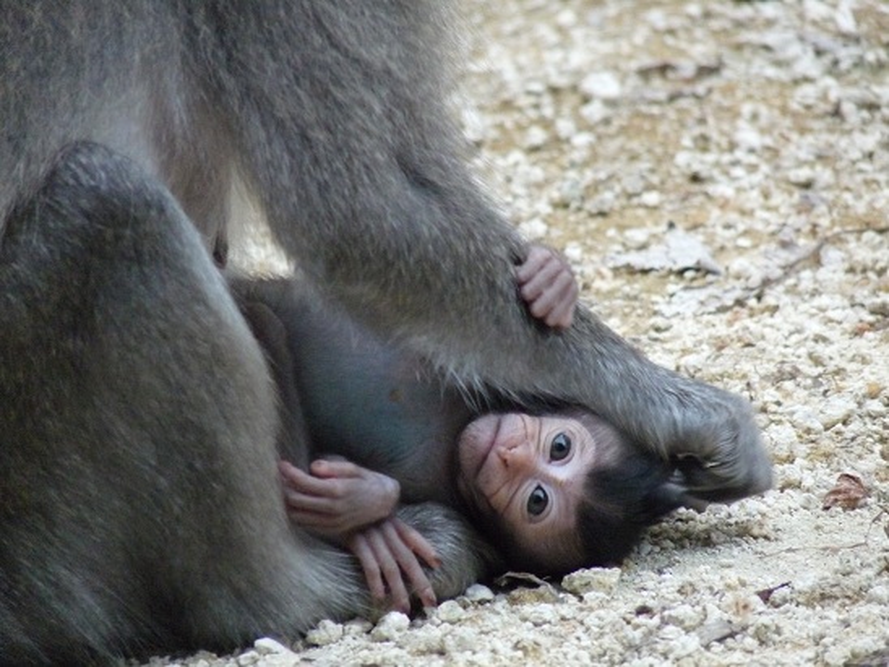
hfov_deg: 4.5
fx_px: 11403
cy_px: 334
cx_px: 444
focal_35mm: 444
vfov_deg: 3.3
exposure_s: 1/60
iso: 800
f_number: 3.8
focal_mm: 78.9
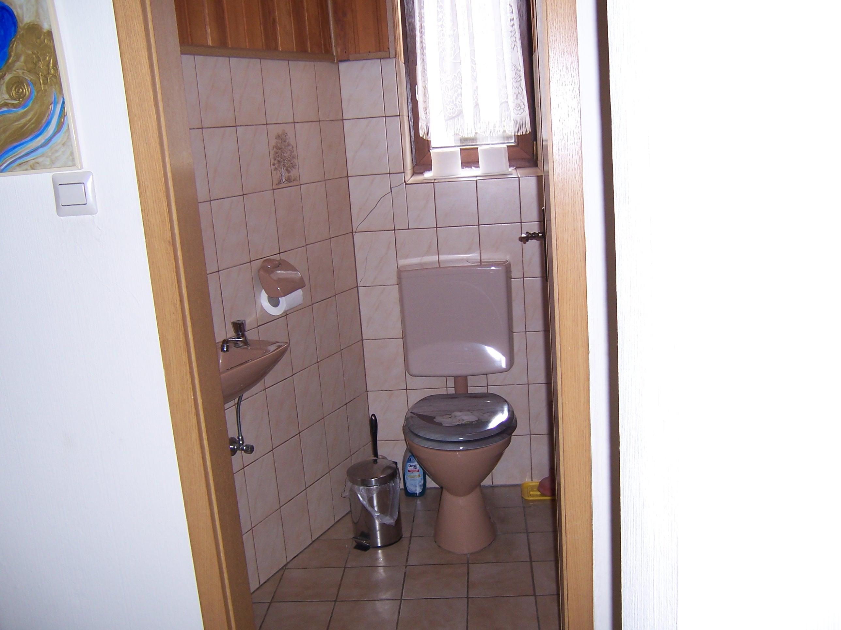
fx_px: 802
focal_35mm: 33
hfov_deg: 55.4
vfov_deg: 42.9
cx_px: 420
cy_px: 315
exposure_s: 1/60
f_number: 2.8
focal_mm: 5.5
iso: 80
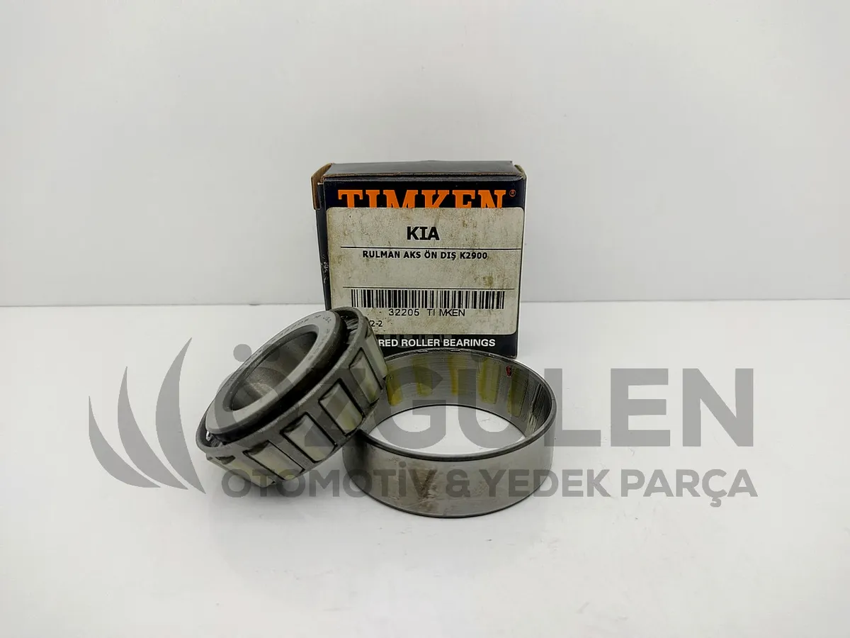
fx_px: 638
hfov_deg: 67.3
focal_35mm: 26
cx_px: 425
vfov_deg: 53.1
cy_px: 319
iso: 100
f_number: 1.79
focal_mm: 4.74
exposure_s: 1/173
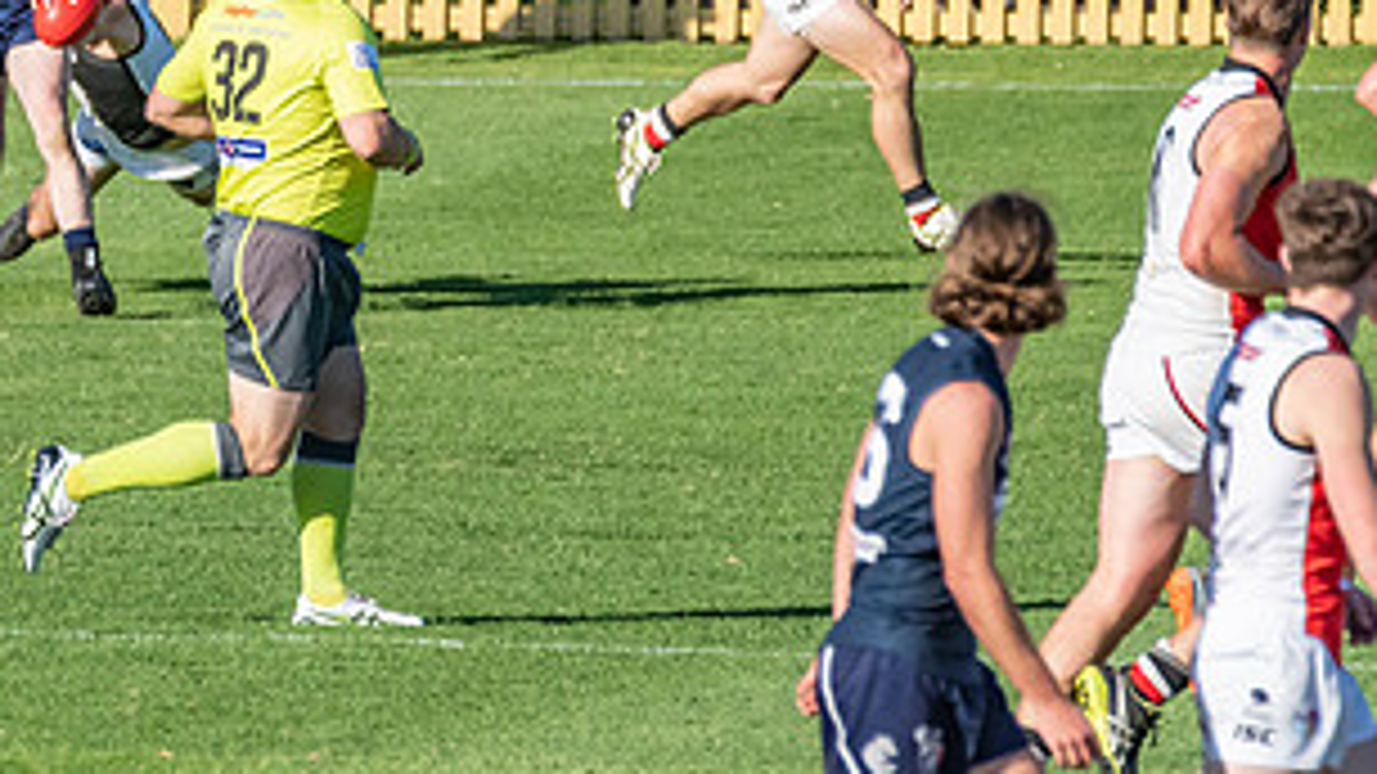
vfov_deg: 0.9
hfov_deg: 1.6
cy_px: 16
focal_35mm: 1390
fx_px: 50744
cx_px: 125
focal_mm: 450
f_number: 10
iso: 800
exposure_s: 1/3200
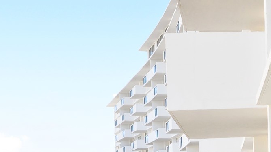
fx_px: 575
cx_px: 247
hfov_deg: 25.6
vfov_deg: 14.2
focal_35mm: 80
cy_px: 221
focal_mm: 20
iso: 200
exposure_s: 1/200
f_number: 10
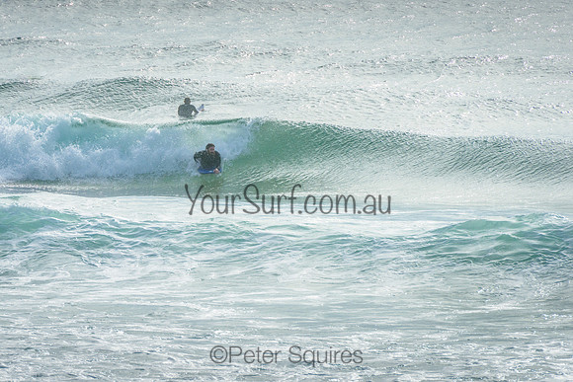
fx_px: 7807
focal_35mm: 490
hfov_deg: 4.2
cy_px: 171
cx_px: 222
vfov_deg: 2.8
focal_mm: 400
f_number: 16
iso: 500
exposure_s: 1/1600
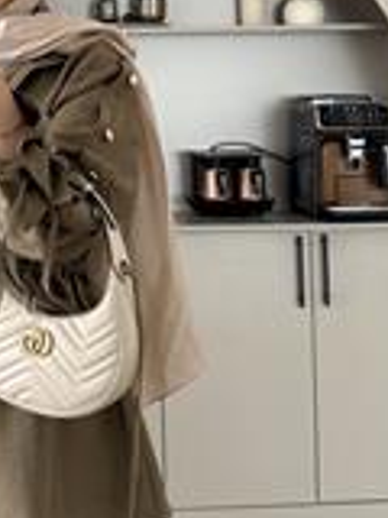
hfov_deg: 22.7
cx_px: -3
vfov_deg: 30.9
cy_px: 167
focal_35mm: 62
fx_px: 927
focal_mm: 6.76
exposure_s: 1/121
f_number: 1.78
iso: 100
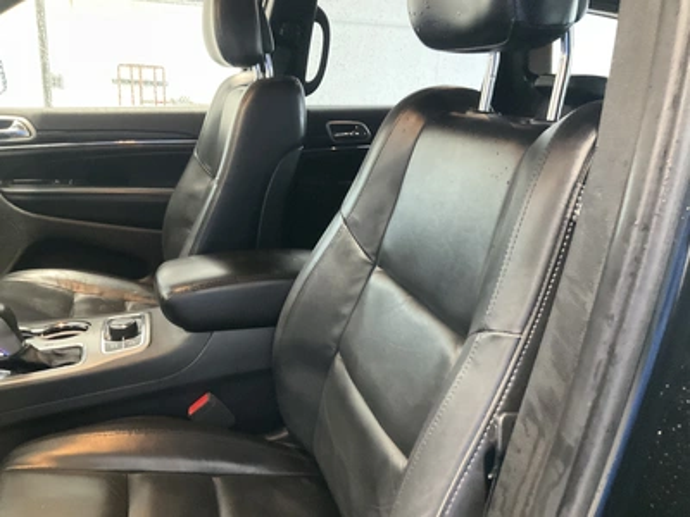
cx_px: 345
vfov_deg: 48.2
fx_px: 578
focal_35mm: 29
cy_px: 258
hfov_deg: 61.7
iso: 500
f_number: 1.8
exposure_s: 1/30
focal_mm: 3
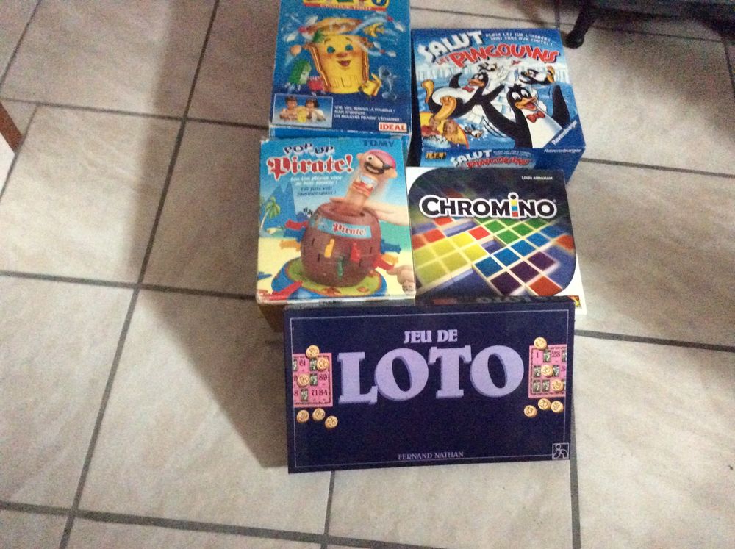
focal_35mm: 32
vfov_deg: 44.1
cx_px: 368
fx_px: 678
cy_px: 274
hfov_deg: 56.9
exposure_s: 1/17
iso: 800
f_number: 2.4
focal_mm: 3.3
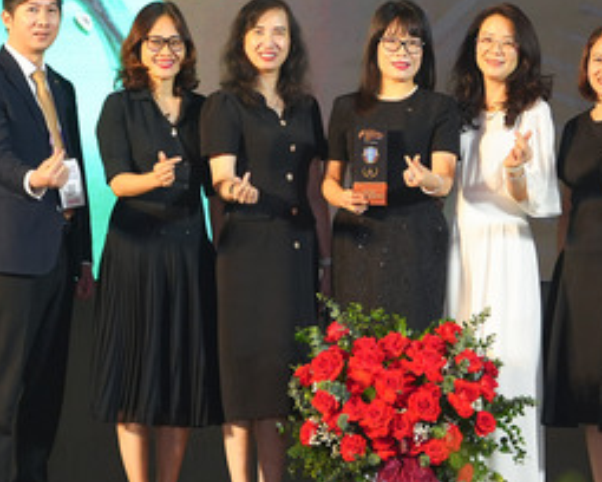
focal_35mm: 168
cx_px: 427
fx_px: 2993
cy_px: 70
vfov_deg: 9.2
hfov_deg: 11.5
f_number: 2.8
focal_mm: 57
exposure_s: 1/200
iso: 1000
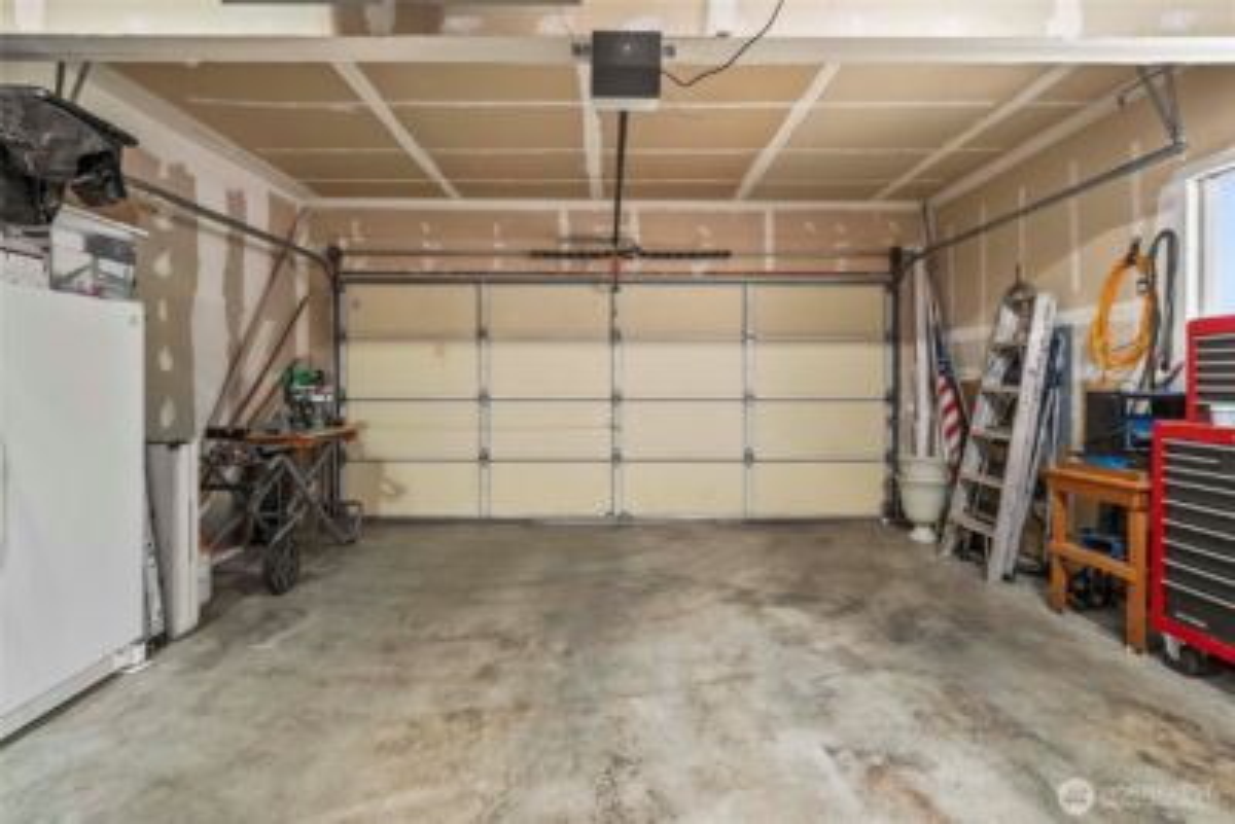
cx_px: 618
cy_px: 412
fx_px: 515
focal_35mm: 15
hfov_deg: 100.4
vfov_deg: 77.4
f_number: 7.1
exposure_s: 1/2.5
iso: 1000
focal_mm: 15
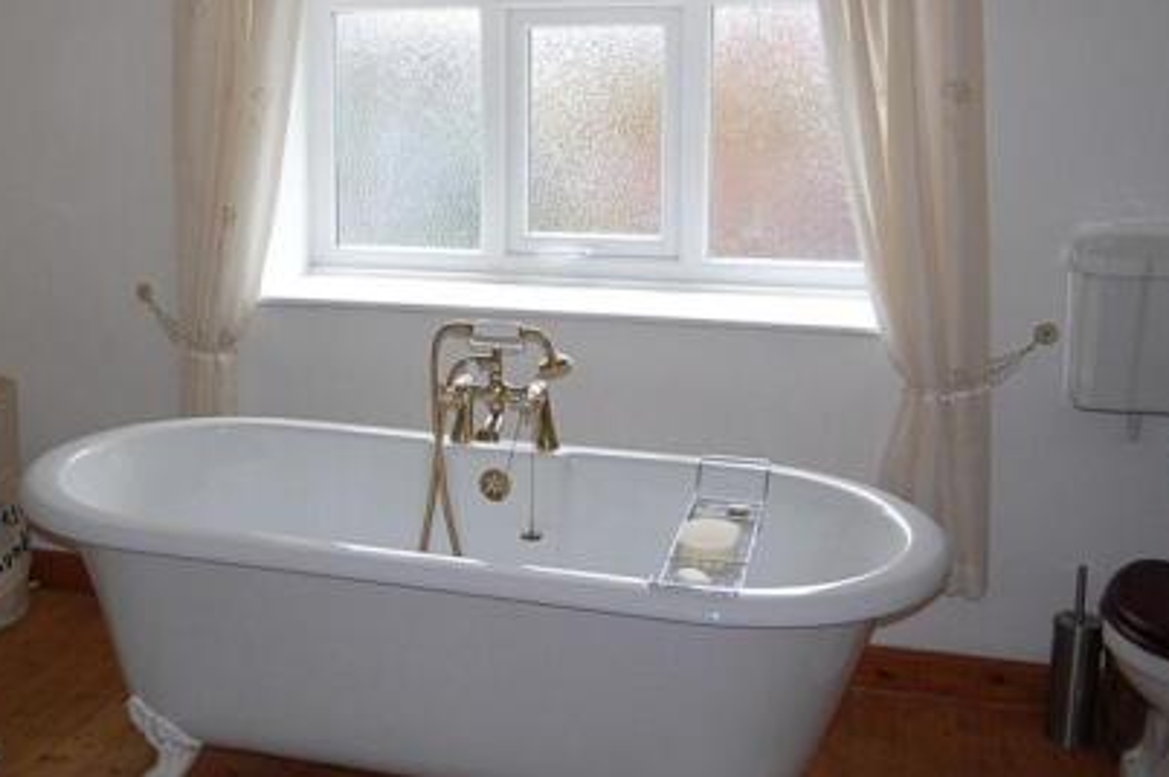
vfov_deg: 30.4
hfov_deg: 43.6
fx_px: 1428
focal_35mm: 44
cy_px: 302
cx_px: 354
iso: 400
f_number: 3.5
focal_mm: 18
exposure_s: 1/200
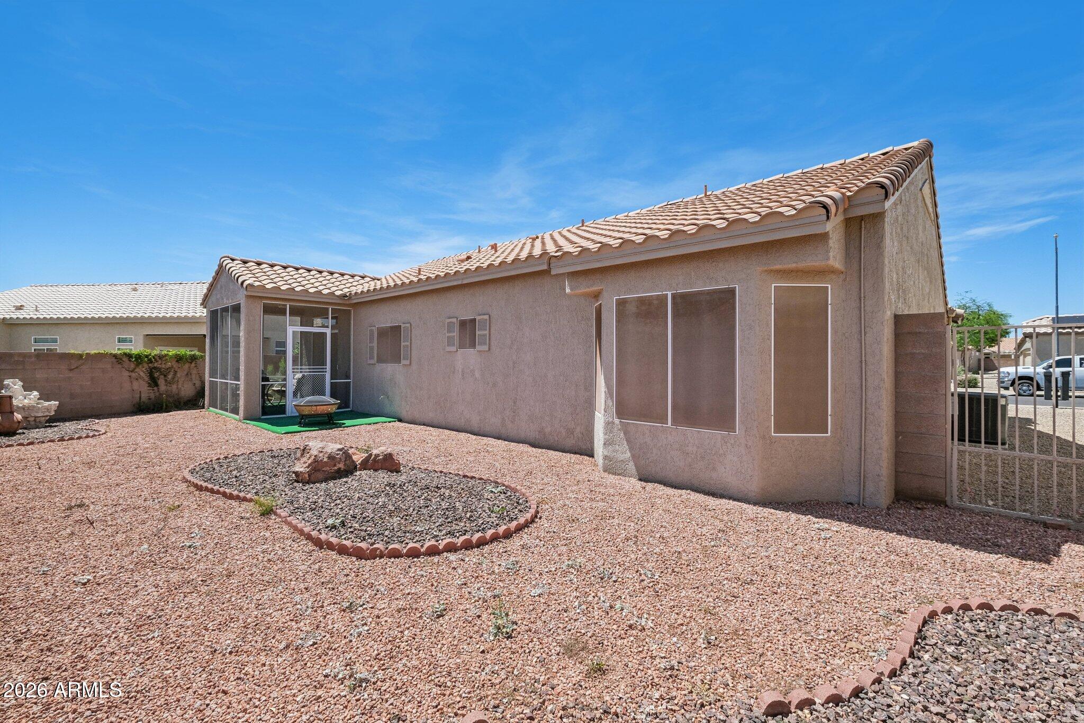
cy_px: 362
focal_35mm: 15
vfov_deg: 77.3
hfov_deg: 100.4
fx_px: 452
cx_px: 542
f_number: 8
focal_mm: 10
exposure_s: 1/1000
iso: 400
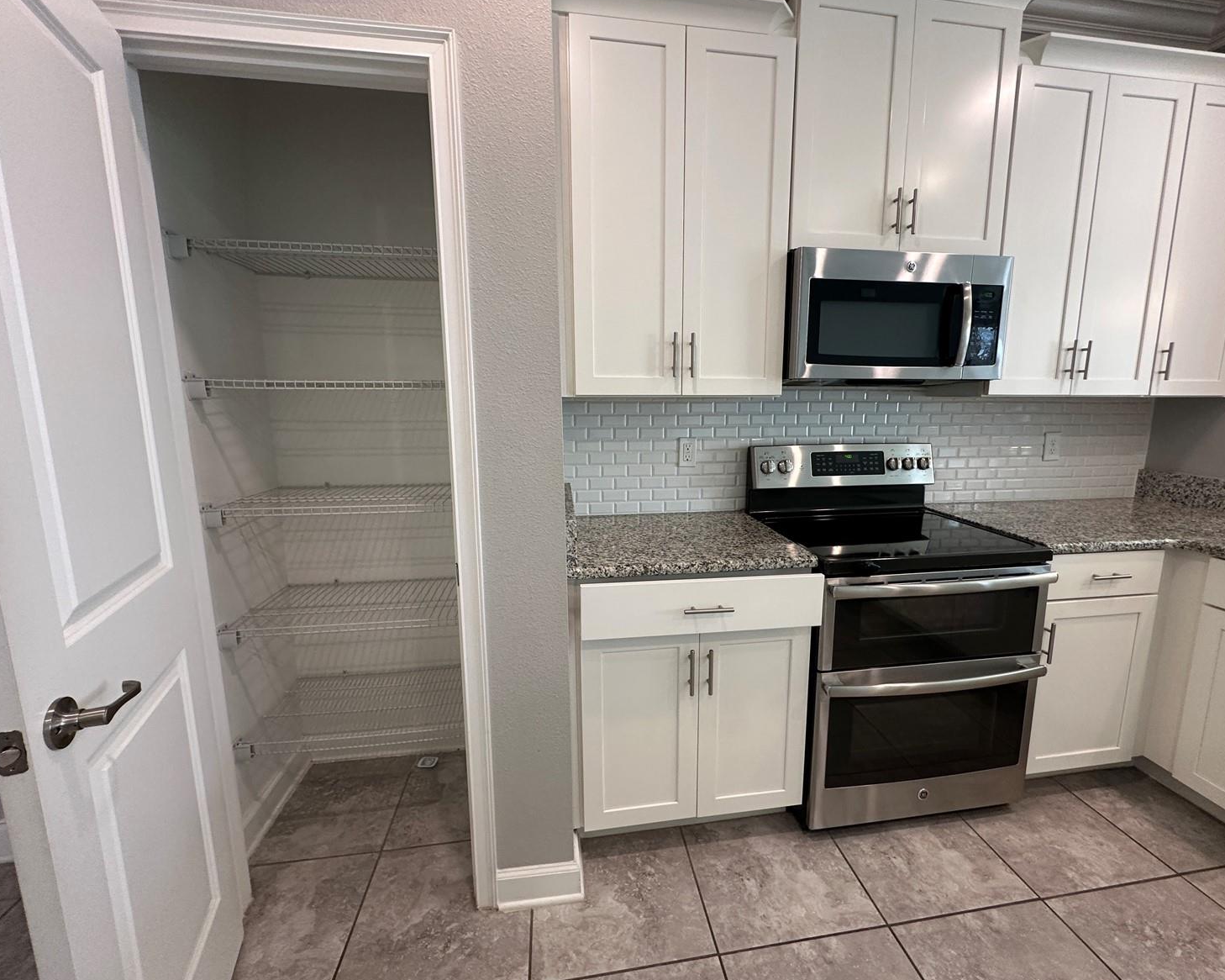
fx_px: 544
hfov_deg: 96.7
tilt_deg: -9.1
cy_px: 482
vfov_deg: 84.0
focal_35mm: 15
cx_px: 639
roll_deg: -0.1
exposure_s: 1/60
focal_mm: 2.22
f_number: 2.2
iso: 200
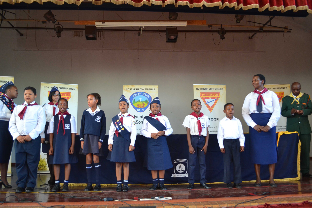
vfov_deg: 40.0
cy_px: 104
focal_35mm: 33
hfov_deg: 57.2
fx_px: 286
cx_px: 156
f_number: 3.8
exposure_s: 1/60
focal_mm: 22
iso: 900
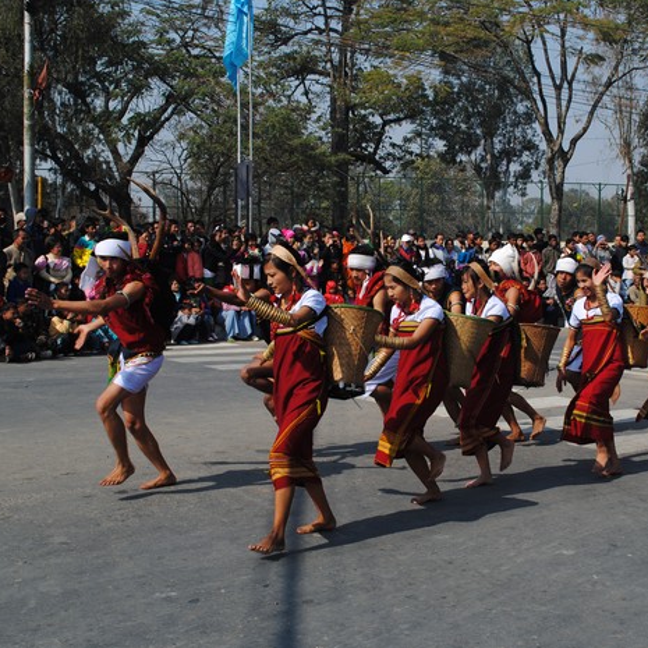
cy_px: 325
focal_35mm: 50
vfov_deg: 34.0
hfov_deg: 33.8
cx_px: 421
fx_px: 1059
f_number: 7.1
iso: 100
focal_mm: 26
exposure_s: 1/200
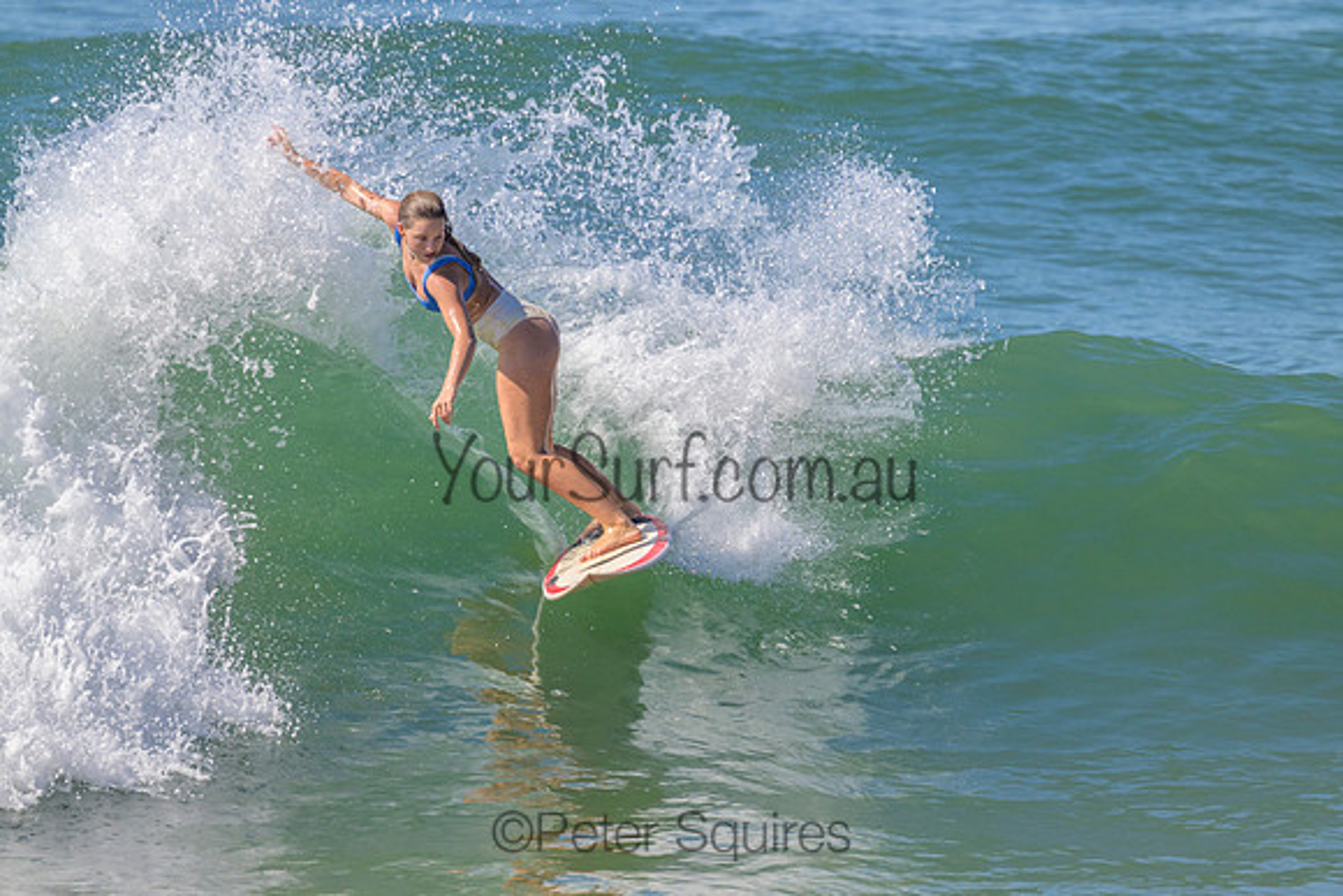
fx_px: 25373
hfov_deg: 3.0
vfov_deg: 2.0
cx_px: 672
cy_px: 448
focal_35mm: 680
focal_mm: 680
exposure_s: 1/2000
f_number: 11
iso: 640
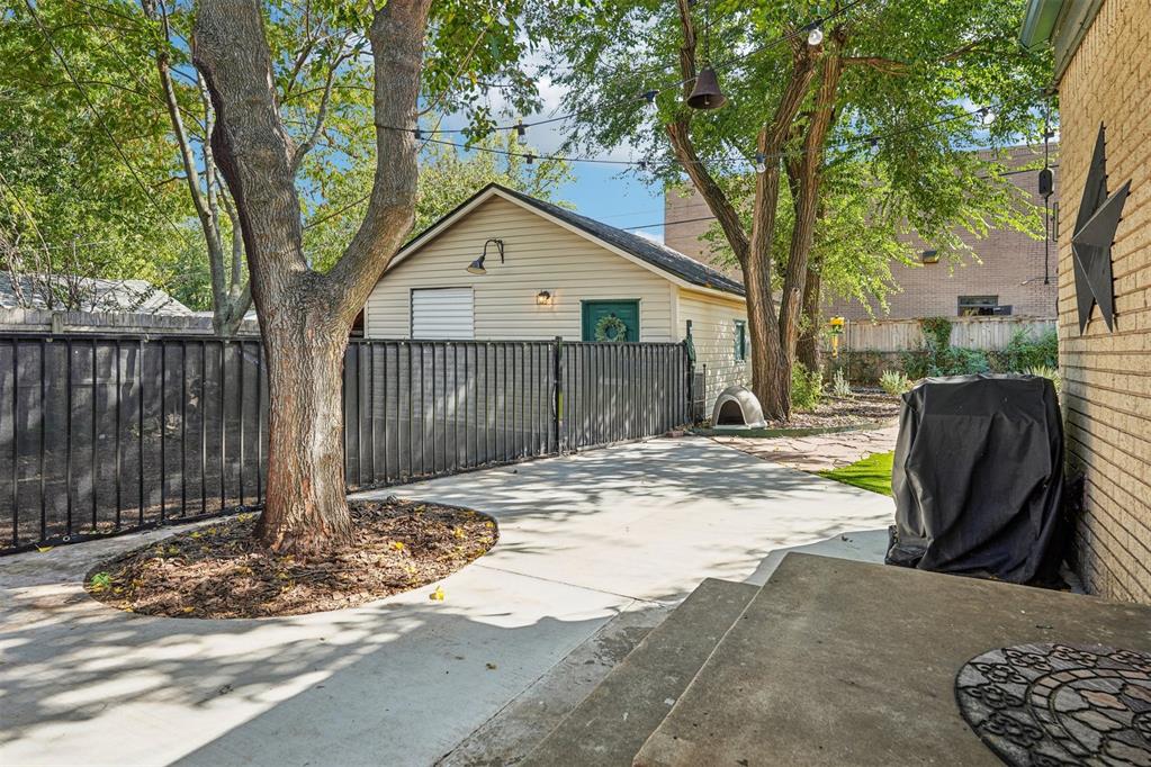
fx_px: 639
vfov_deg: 61.9
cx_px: 576
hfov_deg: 84.0
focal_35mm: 20
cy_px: 384
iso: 100
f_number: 8
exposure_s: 1/25
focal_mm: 20
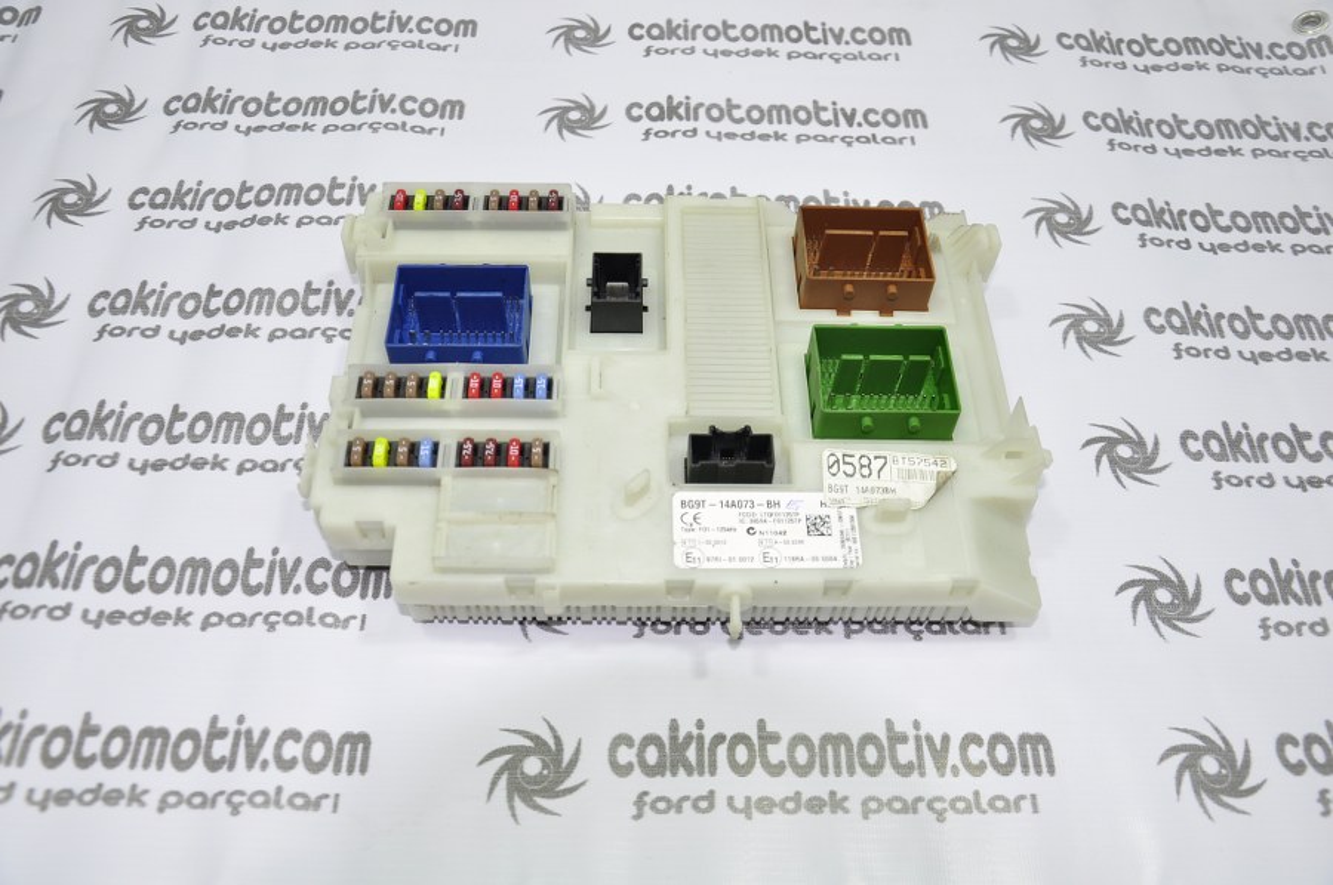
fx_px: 1221
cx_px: 666
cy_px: 442
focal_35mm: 33
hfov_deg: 57.3
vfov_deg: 39.9
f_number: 4.5
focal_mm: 22
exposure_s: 1/40
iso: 200
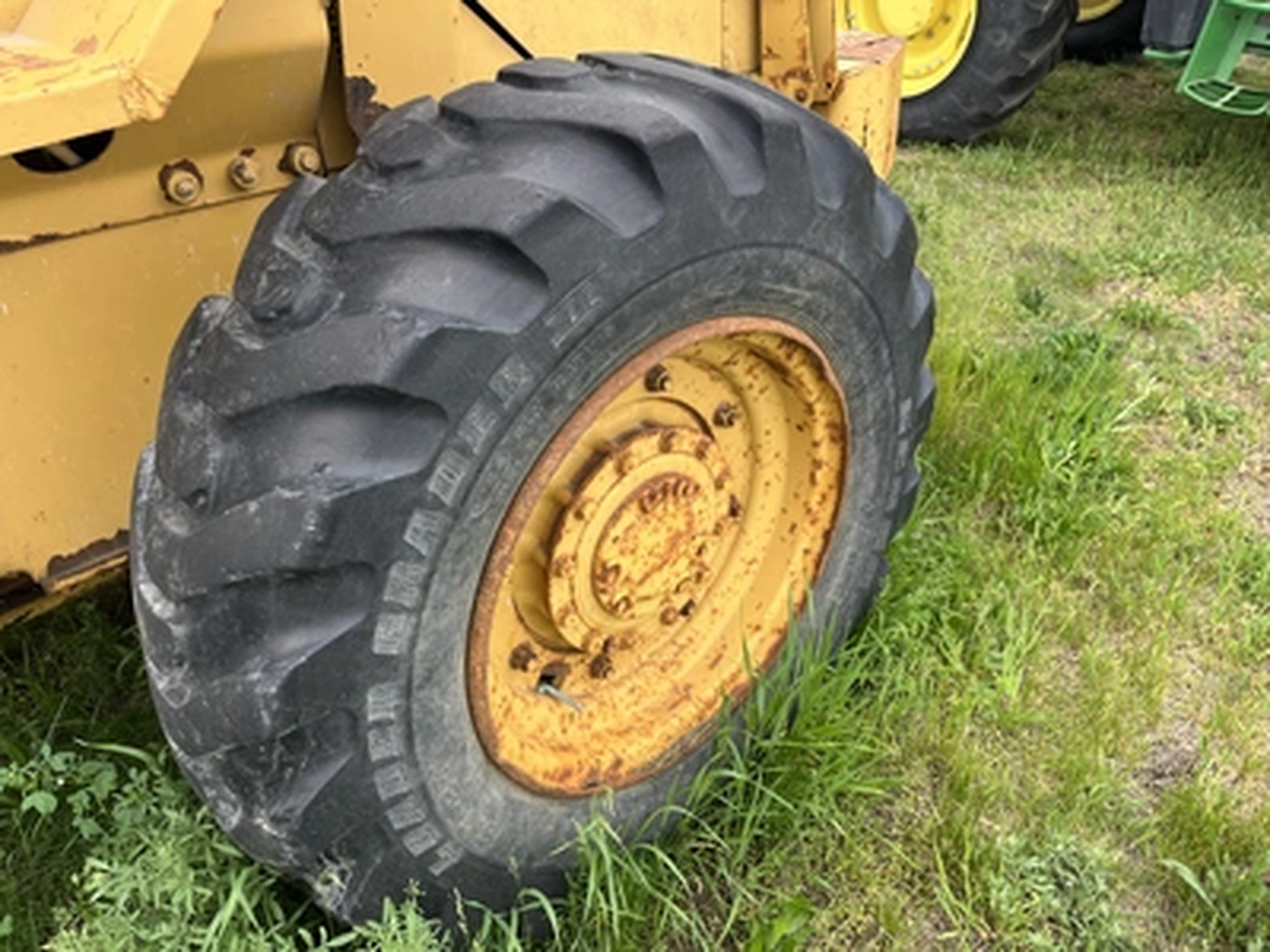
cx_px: 635
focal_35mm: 26
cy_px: 476
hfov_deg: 67.3
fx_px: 954
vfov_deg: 53.1
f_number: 1.6
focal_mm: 5.1
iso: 40
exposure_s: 1/220
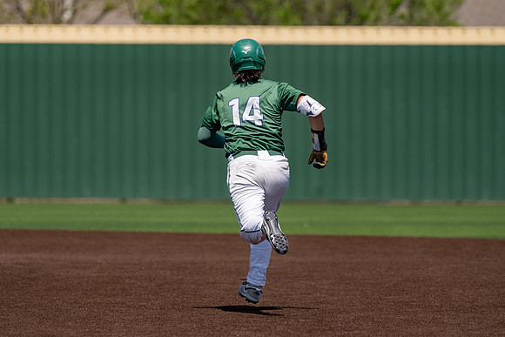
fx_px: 5206
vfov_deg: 3.7
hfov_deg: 5.6
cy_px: 171
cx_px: 238
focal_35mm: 371
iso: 320
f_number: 4
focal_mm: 280
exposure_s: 1/4000
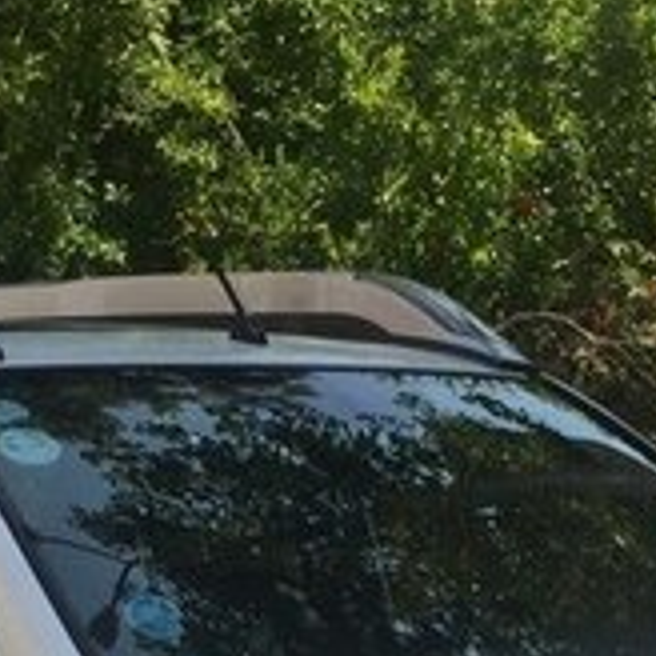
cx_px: 304
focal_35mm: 103
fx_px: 2208
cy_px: 950
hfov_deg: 16.9
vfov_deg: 15.7
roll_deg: -0.5
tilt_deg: -12.3
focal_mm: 4.15
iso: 32
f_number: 2.2
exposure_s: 1/1414
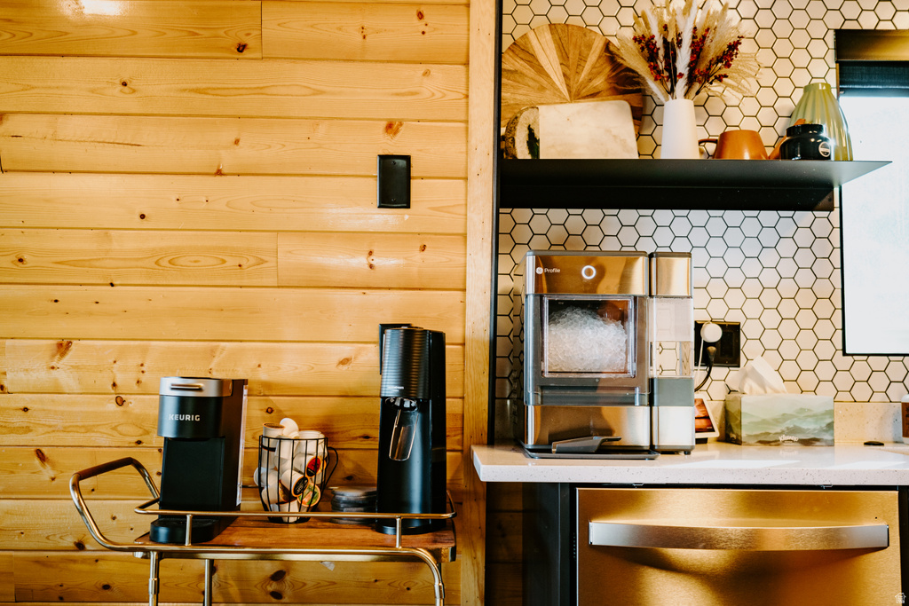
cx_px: 454
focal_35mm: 35
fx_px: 884
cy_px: 303
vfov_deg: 37.9
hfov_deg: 54.4
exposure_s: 1/125
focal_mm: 35
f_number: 2.8
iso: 320
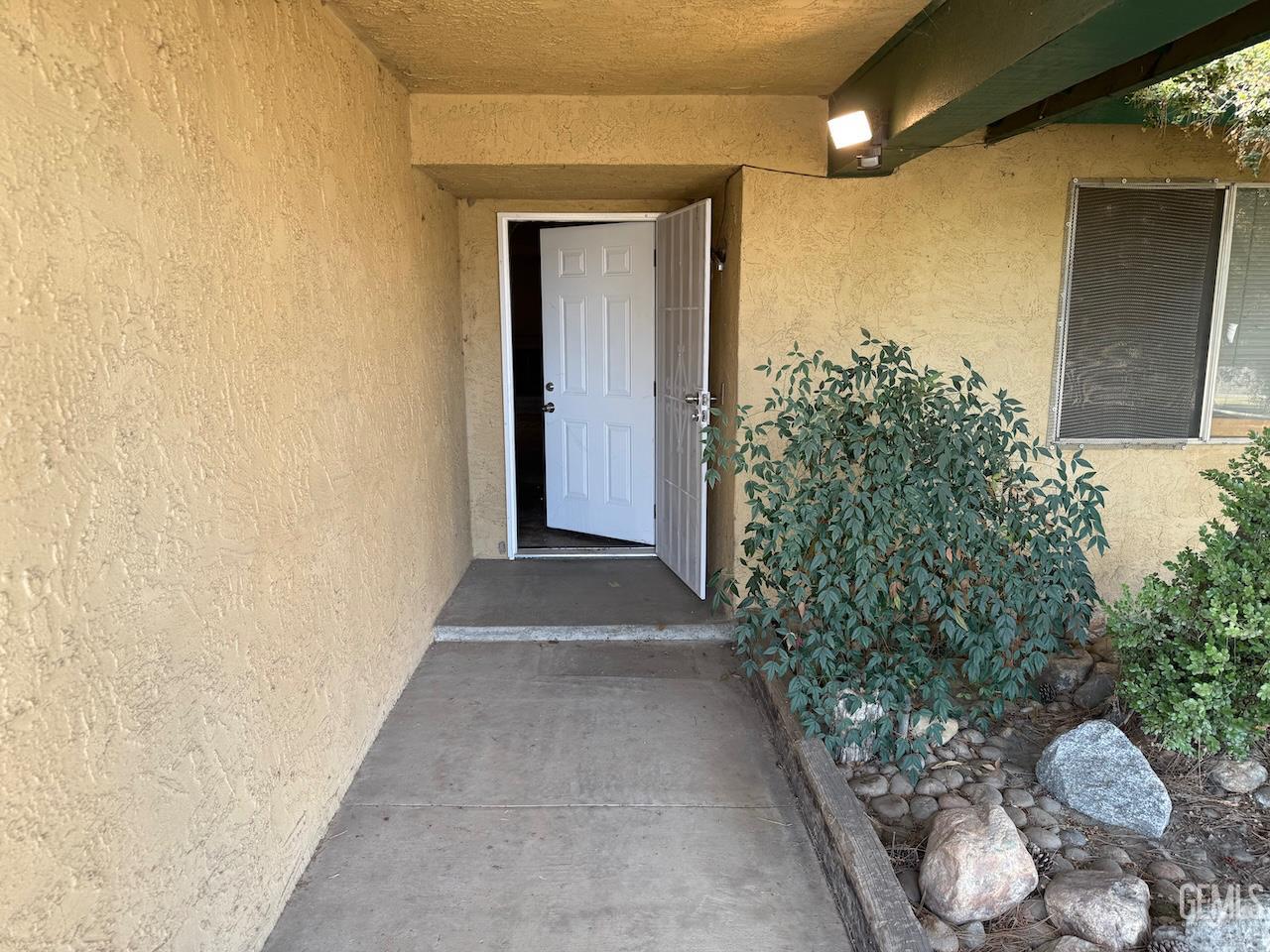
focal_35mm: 24
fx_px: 881
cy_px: 476
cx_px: 635
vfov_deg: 56.8
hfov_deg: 71.6
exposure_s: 1/121
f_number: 1.78
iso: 80
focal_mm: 6.76
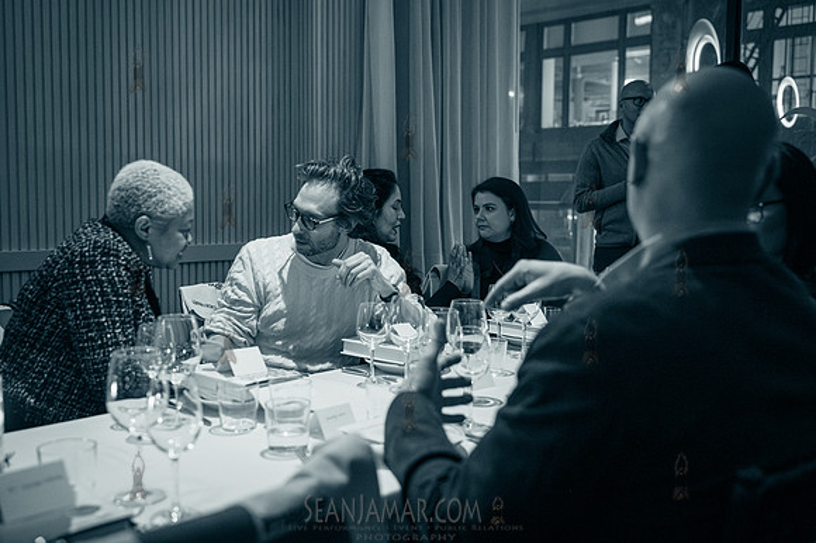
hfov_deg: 52.3
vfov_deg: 36.2
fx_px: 831
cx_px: 397
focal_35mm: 37
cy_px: 271
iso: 16000
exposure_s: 1/160
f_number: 2.8
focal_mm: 35
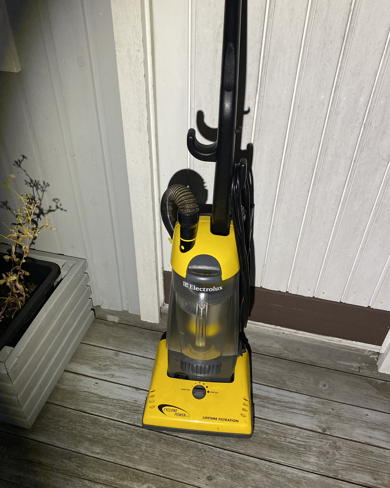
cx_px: 190
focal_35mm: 28
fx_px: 404
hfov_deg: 51.5
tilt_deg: -37.8
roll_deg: +0.0
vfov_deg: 62.2
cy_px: 246
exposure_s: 1/60
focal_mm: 4.25
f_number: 1.8
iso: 160
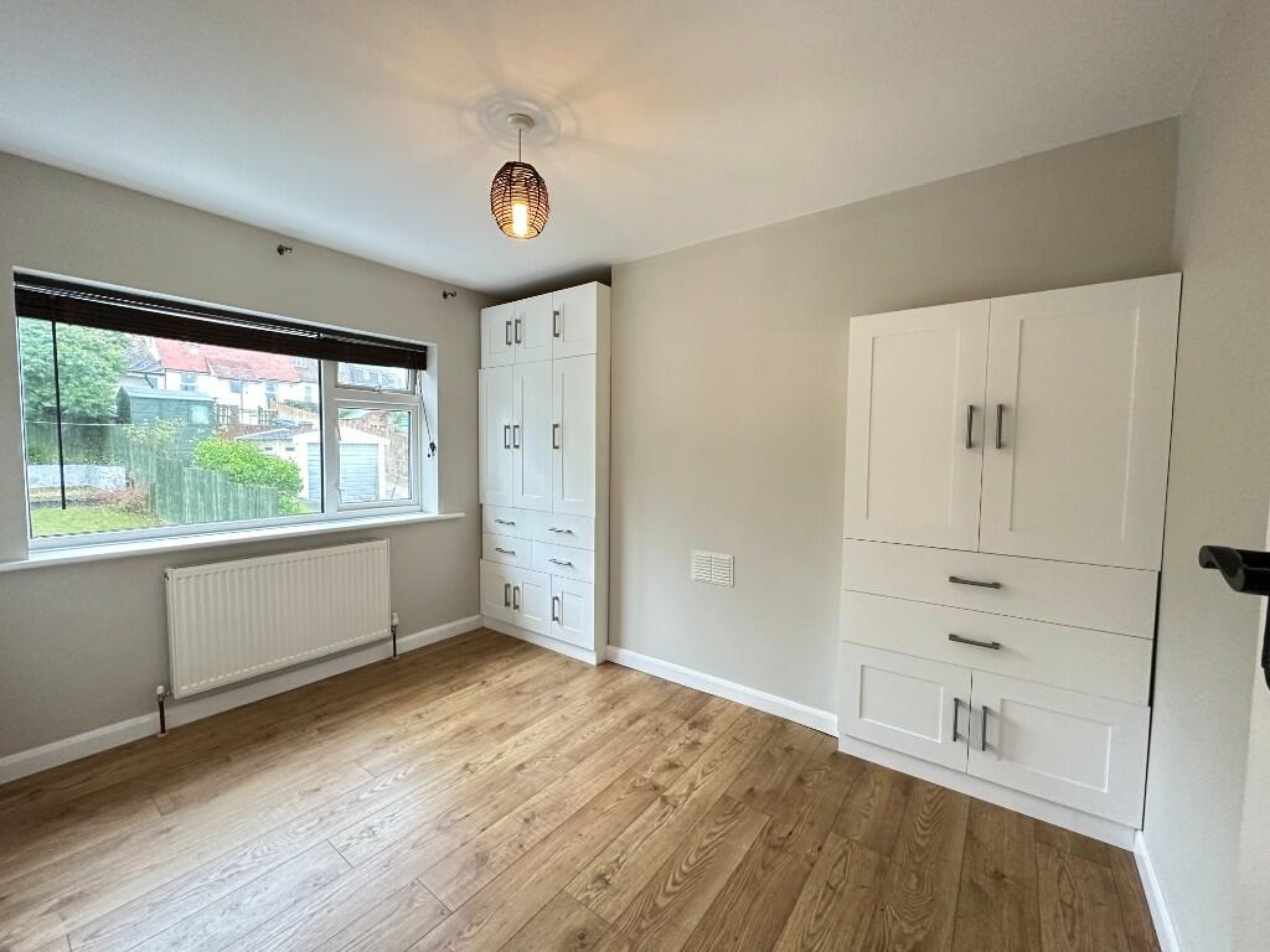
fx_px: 514
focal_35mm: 14
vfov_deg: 85.7
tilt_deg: -3.7
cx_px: 635
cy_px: 476
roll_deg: +0.3
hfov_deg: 102.1
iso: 320
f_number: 2.2
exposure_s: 1/100
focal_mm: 2.22
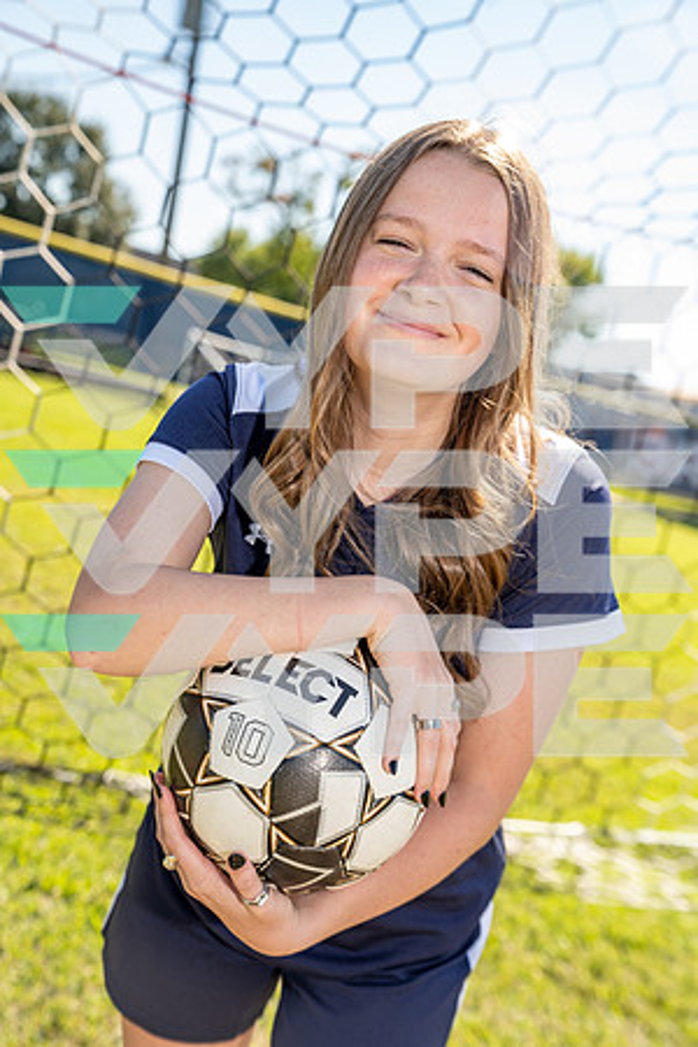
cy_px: 524
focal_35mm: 51
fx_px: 1483
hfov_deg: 26.5
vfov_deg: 38.9
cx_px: 349
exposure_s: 1/250
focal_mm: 51
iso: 100
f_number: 4.5
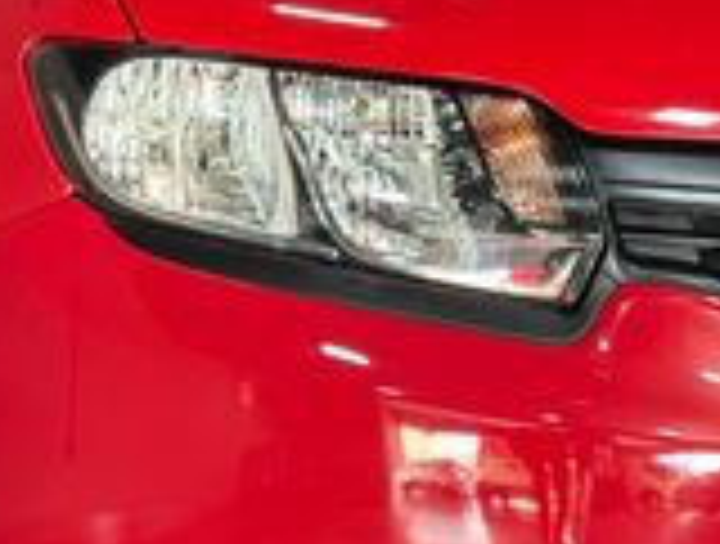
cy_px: 423
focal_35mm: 141
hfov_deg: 13.7
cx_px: 778
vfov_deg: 10.5
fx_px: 2942
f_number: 1.78
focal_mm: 6.76
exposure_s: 1/40
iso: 250
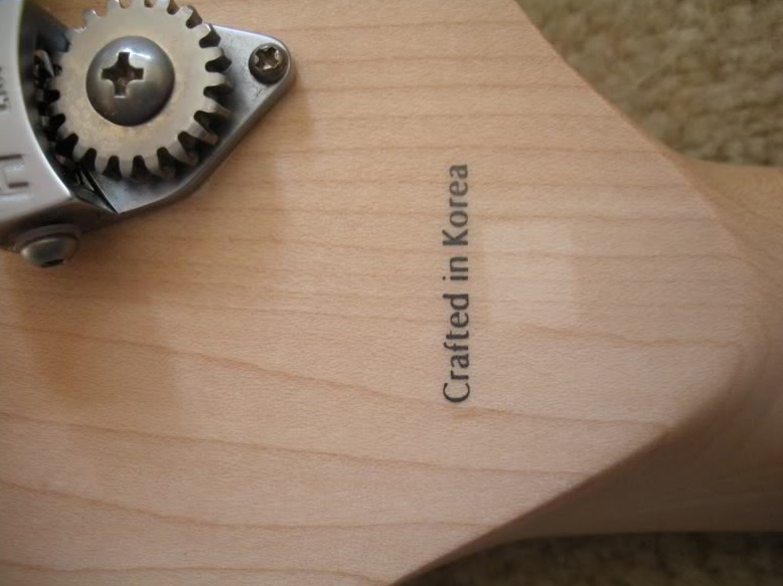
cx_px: 396
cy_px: 295
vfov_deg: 39.6
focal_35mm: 36
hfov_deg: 51.4
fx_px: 814
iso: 400
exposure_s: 1/37
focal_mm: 6.3
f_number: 3.5
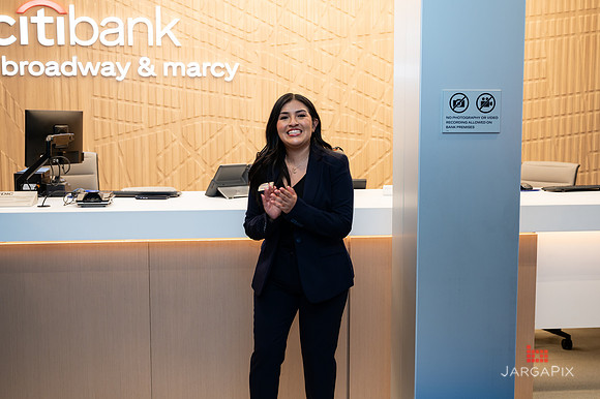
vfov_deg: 28.9
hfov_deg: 42.4
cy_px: 193
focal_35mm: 46
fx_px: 773
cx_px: 300
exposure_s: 1/160
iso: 400
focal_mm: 44
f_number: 4
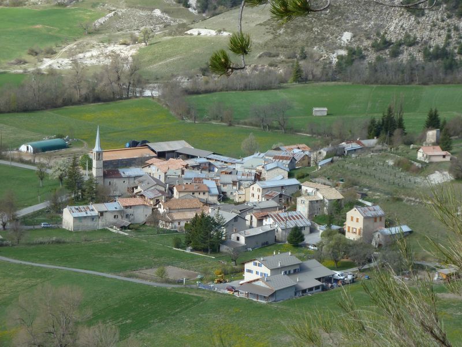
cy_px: 174
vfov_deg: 12.5
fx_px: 1588
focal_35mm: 119
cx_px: 231
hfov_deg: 16.6
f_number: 4.4
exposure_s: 1/320
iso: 80
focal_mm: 19.5
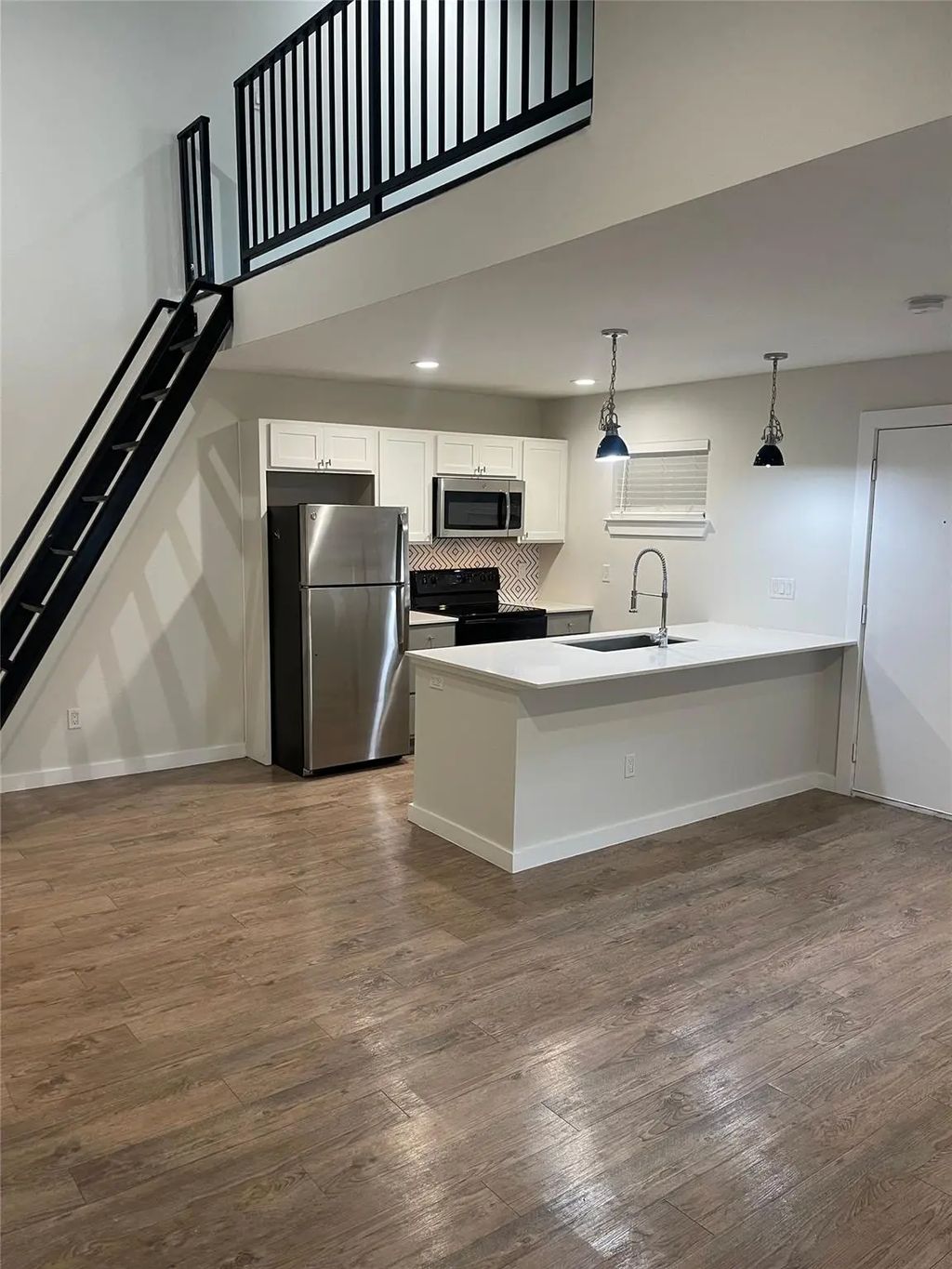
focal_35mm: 25
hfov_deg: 54.9
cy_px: 634
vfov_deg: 69.4
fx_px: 917
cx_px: 476
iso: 125
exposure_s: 1/60
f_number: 1.6
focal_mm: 5.1
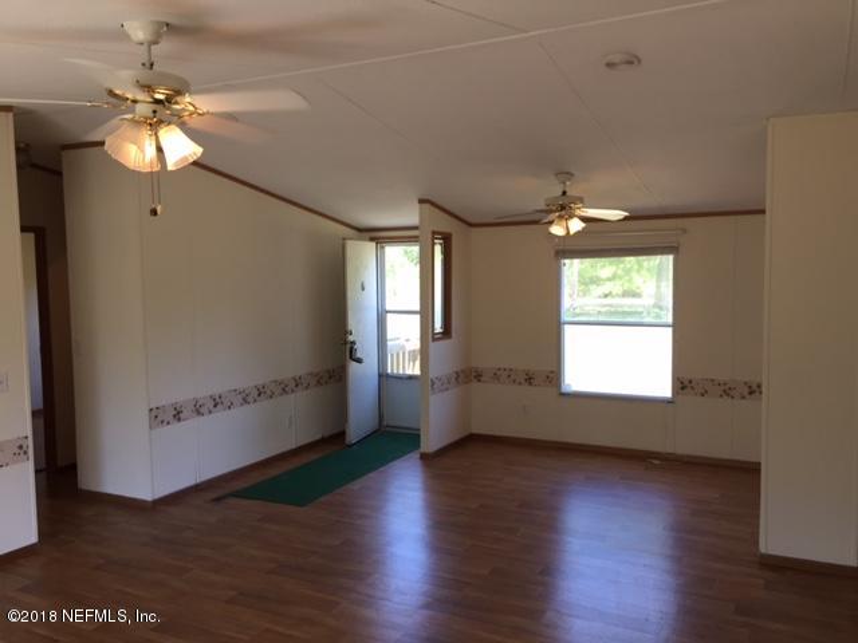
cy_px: 322
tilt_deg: -3.6
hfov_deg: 61.7
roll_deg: +0.5
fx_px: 719
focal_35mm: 29
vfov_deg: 48.2
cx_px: 429
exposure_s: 1/120
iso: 50
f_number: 2.2
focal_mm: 4.15
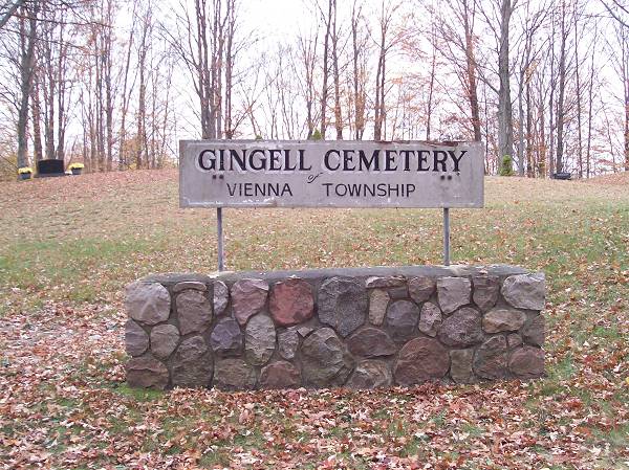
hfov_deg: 42.1
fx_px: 817
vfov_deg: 32.1
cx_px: 314
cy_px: 235
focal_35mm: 45
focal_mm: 7.6
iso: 80
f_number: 3
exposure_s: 1/104
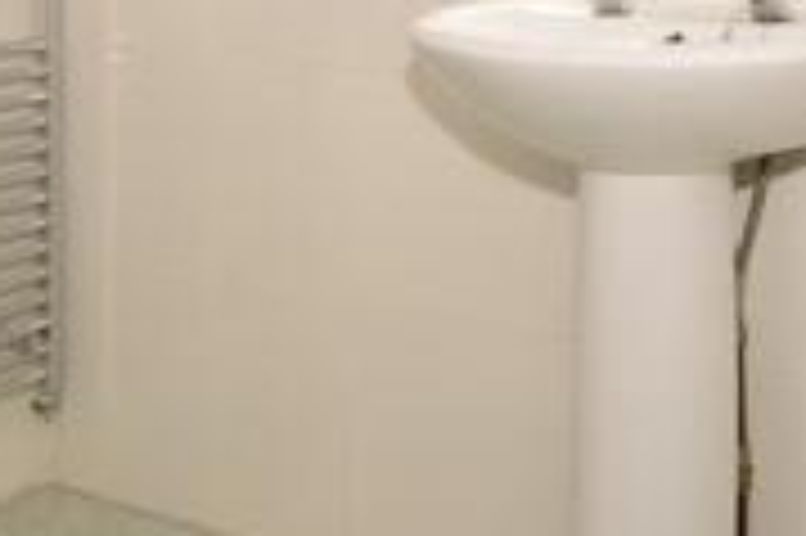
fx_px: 1230
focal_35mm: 55
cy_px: -65
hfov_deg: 35.6
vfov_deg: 23.0
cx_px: 585
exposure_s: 1/160
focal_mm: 10
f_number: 6.3
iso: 200
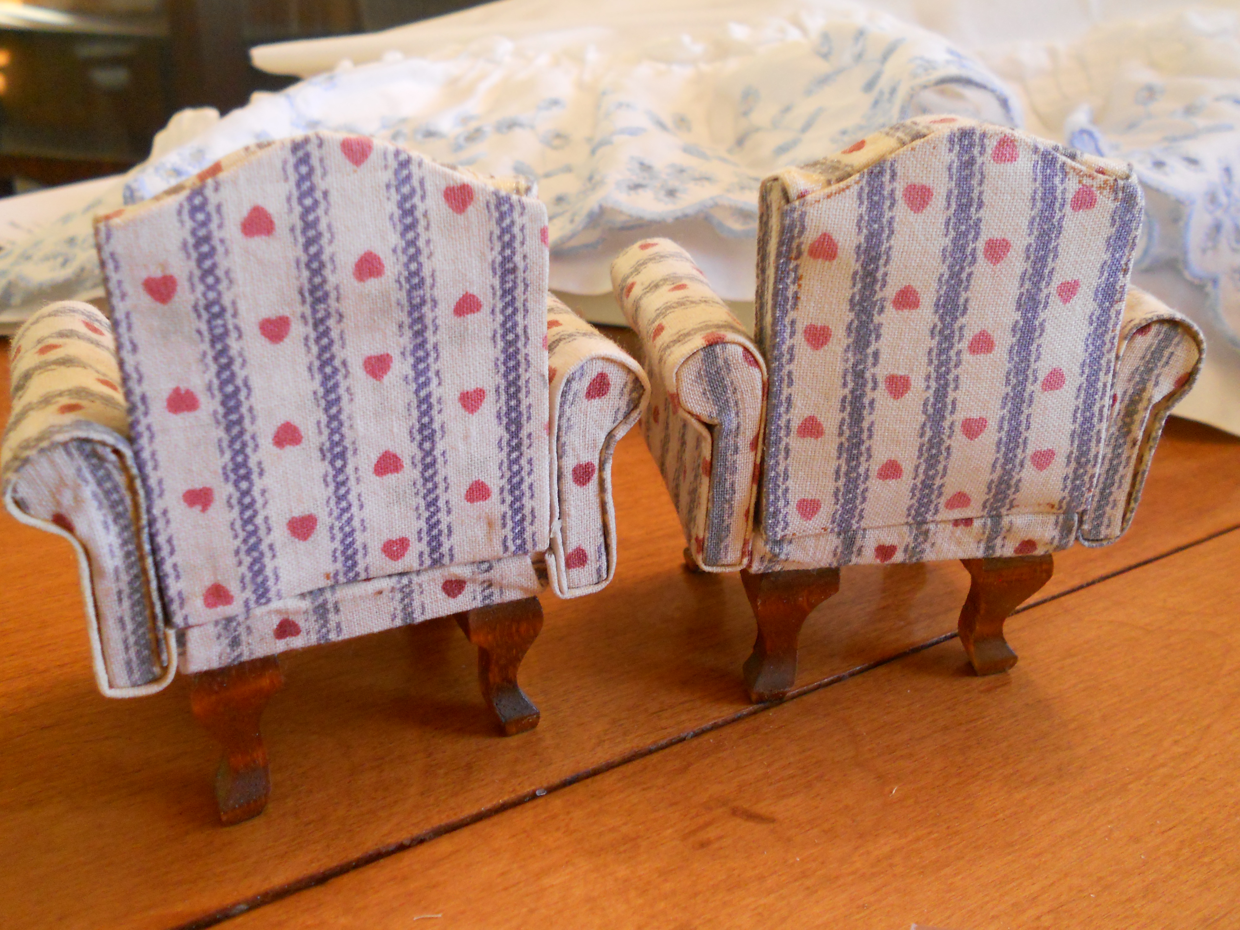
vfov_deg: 44.2
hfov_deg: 56.8
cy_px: 465
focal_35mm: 32
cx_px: 620
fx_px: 1146
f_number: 3.5
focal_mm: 5.8
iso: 400
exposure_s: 1/30
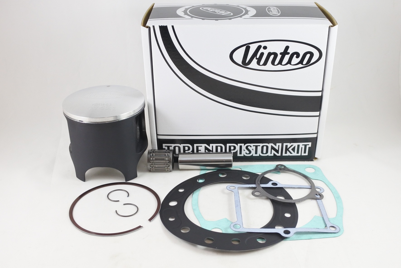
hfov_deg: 55.8
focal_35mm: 34
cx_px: 200
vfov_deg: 38.9
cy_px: 134
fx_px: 379
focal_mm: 12.8
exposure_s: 1/125
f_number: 4
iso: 560
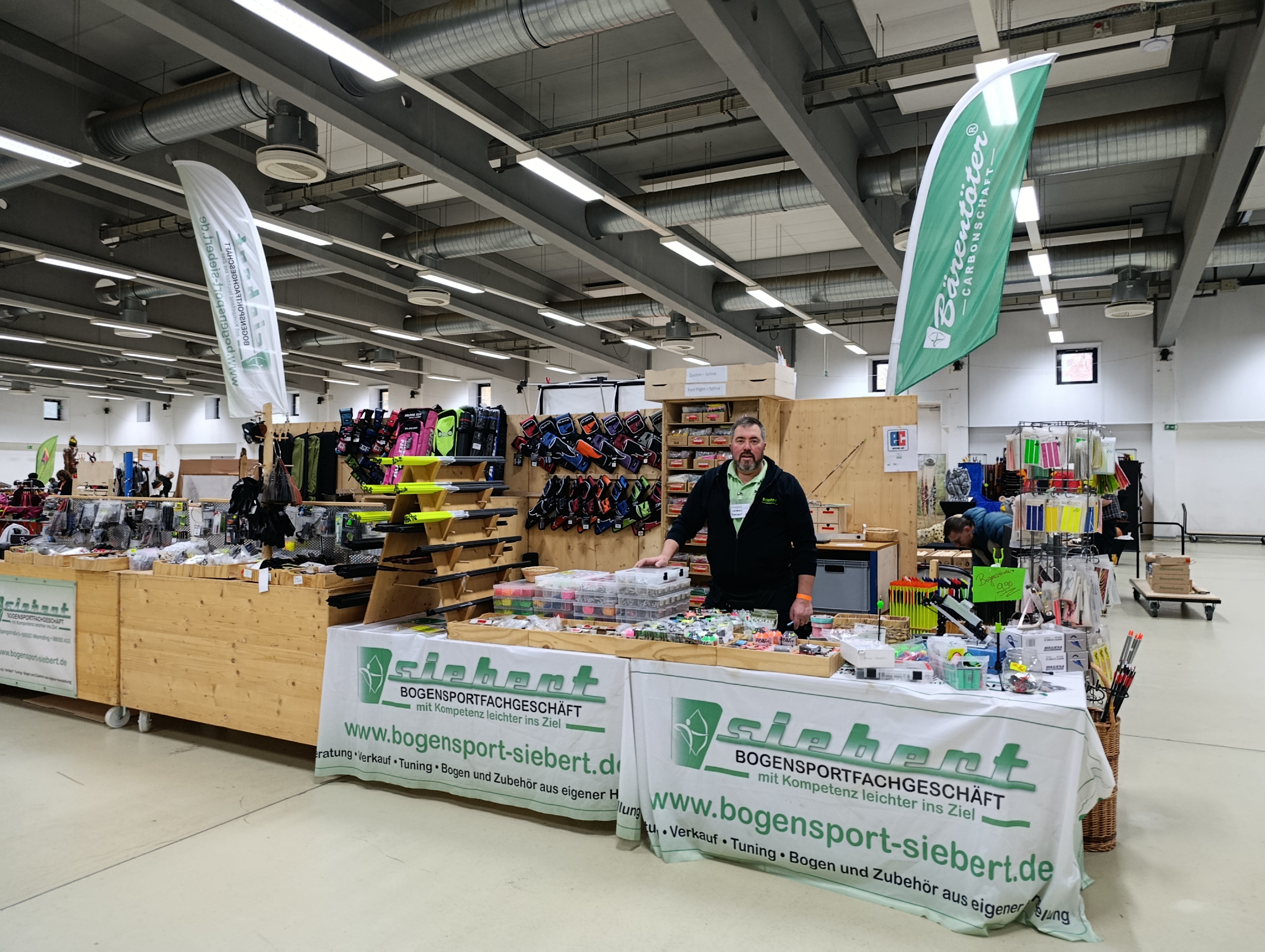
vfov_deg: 59.0
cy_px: 476
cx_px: 632
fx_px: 842
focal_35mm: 23
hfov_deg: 73.8
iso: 1074
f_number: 1.65
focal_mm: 6.11
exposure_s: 1/50
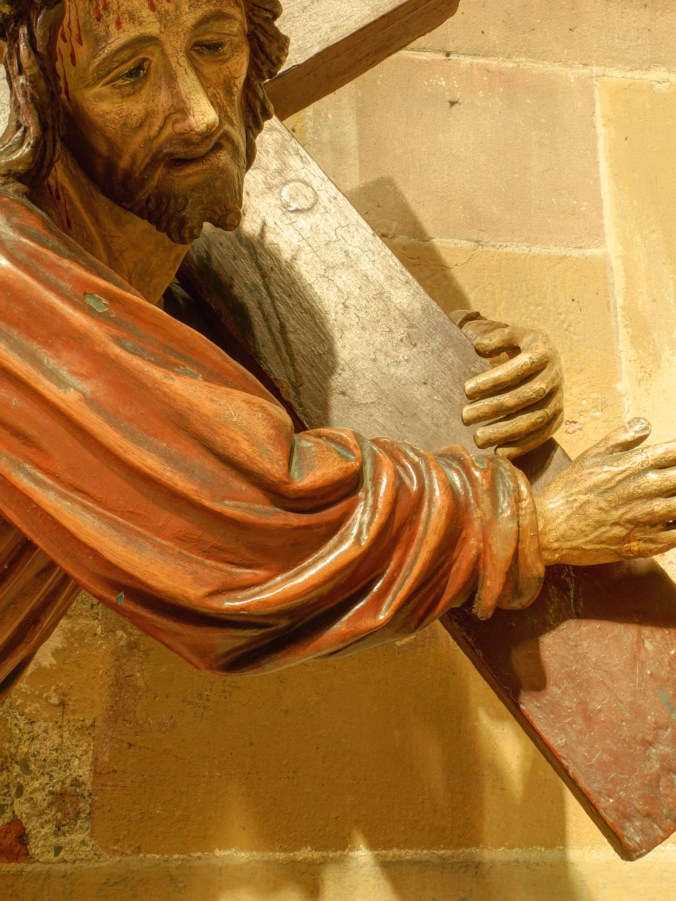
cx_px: 326
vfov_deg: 36.6
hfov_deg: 28.0
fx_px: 1354
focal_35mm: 52
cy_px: 327
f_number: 8
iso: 100
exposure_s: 6
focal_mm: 7.4
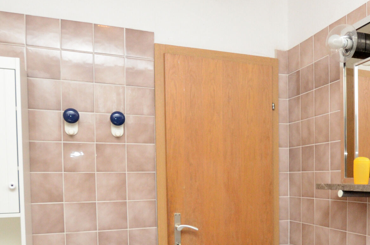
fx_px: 369
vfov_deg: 35.5
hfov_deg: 51.8
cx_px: 259
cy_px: 198
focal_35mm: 36
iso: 1600
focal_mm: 10
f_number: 6.3
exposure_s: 1/200
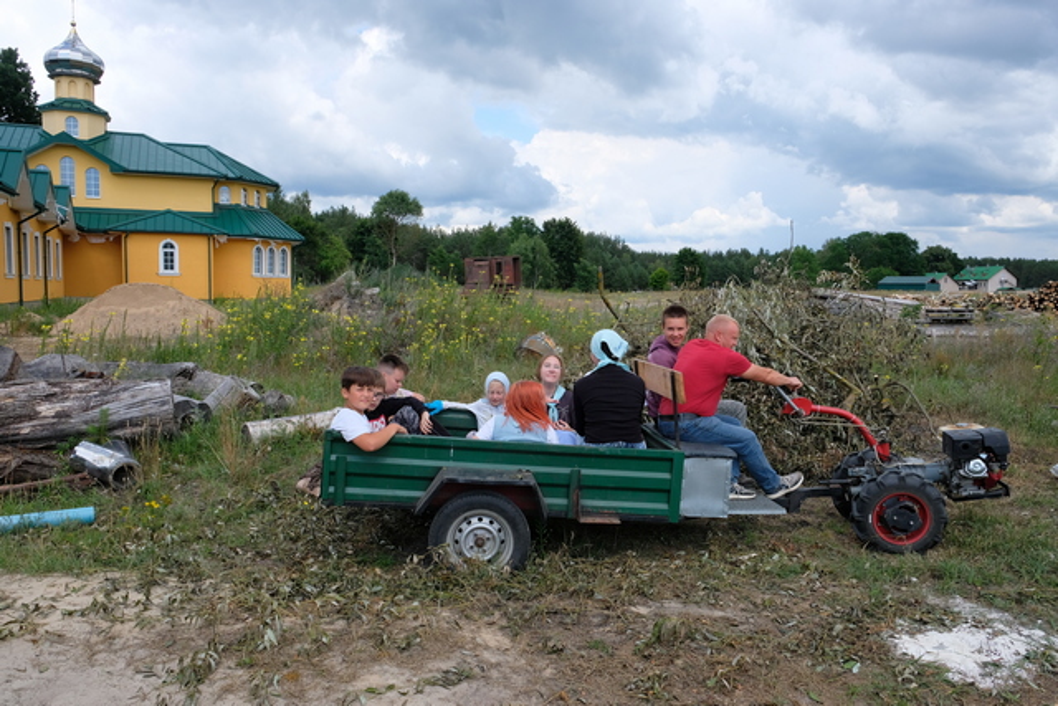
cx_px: 529
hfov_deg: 67.4
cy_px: 353
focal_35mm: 27
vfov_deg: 48.0
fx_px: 794
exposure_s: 1/400
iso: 400
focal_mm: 18
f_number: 8
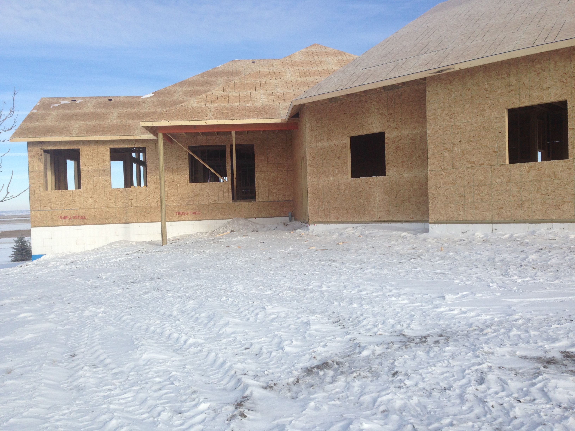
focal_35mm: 33
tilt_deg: -4.0
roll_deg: +1.6
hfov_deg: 55.4
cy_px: 216
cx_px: 288
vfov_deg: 42.9
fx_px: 548
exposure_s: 1/1550
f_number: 2.4
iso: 50
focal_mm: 4.12
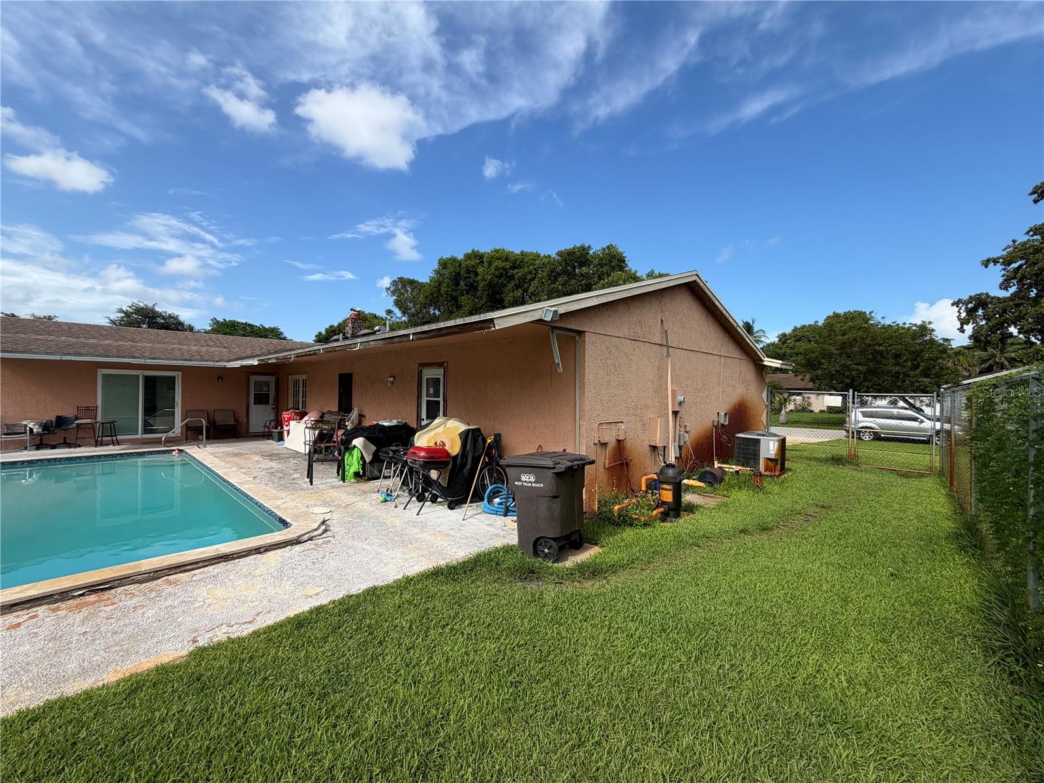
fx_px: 422
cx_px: 522
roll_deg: -1.1
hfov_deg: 102.1
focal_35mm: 14
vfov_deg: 85.7
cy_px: 392
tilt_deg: -0.1
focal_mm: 2.22
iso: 25
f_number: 2.2
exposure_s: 1/770
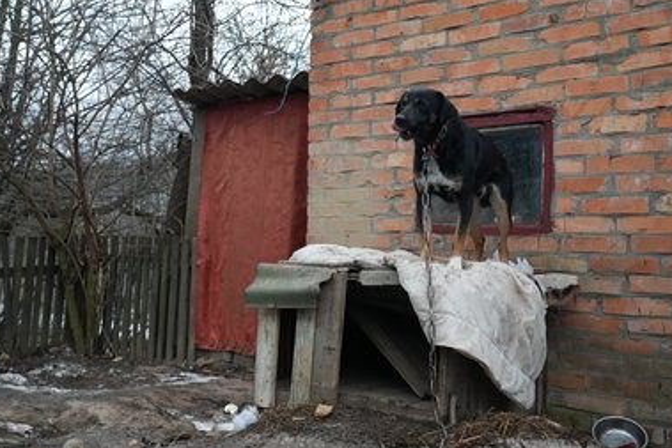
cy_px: 222
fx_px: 710
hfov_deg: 50.7
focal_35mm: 38
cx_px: 335
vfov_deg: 35.1
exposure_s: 1/50
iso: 800
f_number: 5
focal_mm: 36
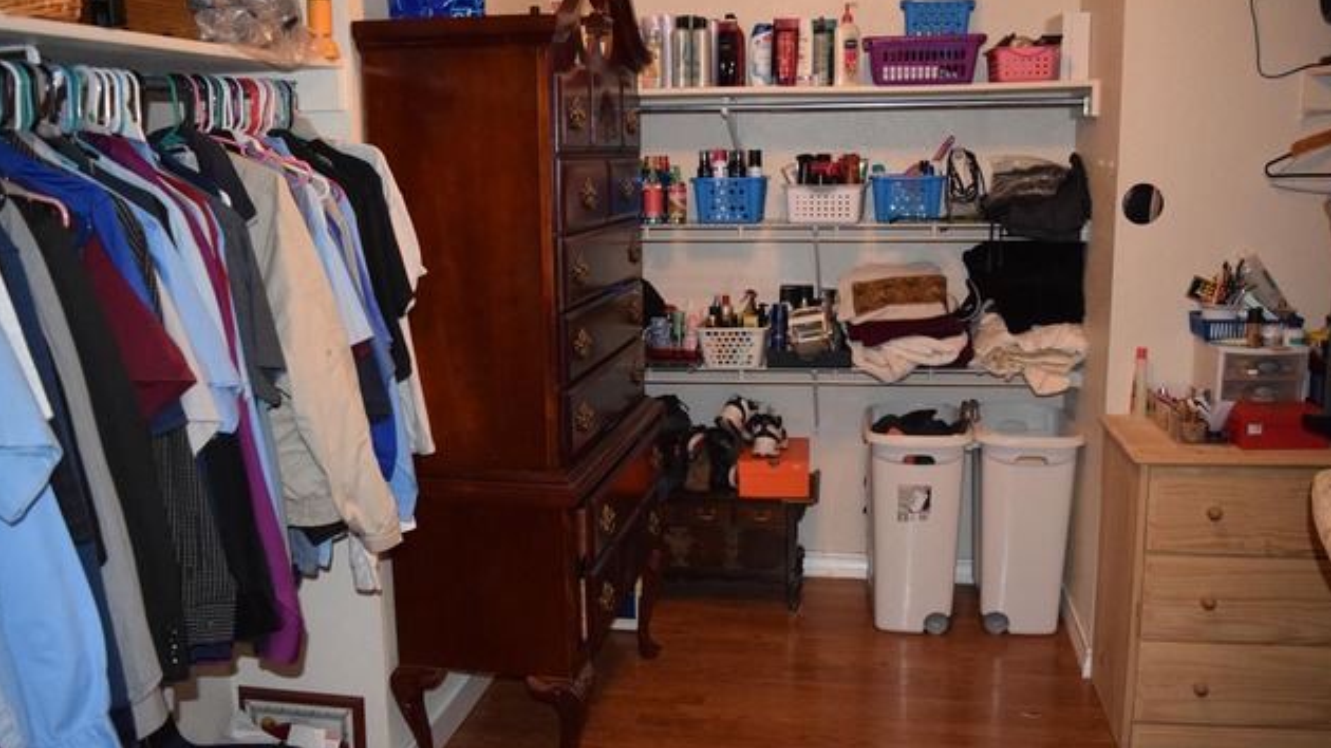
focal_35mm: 34
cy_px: 392
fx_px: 1183
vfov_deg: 35.1
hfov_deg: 58.7
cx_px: 670
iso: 3200
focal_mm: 21
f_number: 3.8
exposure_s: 1/60
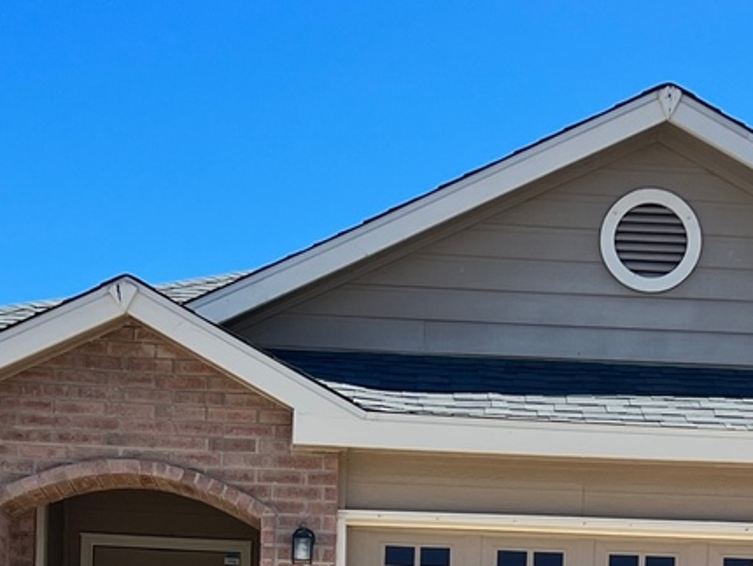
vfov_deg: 15.6
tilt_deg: -0.4
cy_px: 859
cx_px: 408
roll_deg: -1.9
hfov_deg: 22.5
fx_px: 1894
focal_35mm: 87
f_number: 1.5
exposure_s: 1/4444
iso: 50
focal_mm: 5.7
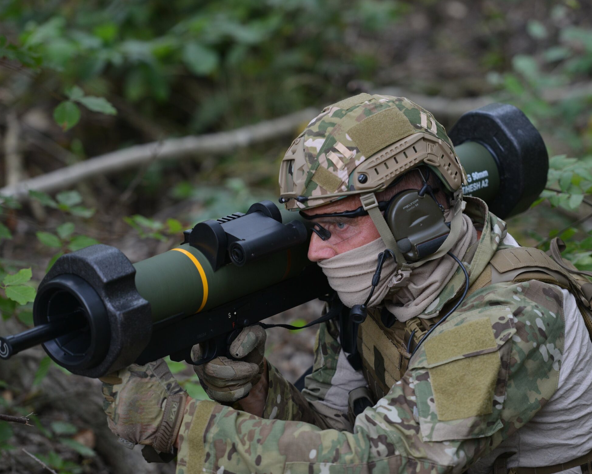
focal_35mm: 203
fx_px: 3557
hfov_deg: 9.5
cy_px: 234
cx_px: 311
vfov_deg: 7.6
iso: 320
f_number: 3.2
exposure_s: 1/250
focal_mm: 165
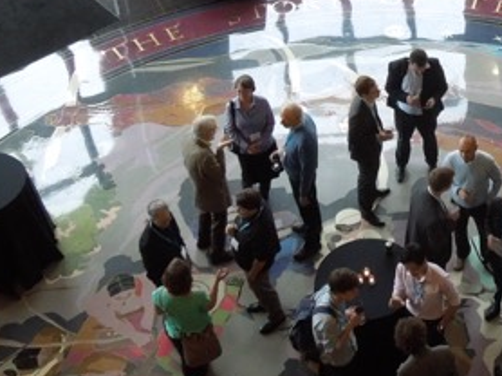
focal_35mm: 72
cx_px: 466
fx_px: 1043
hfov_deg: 26.0
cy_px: 60
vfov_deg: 20.1
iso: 560
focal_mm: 4.5
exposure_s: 1/30
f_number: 3.3
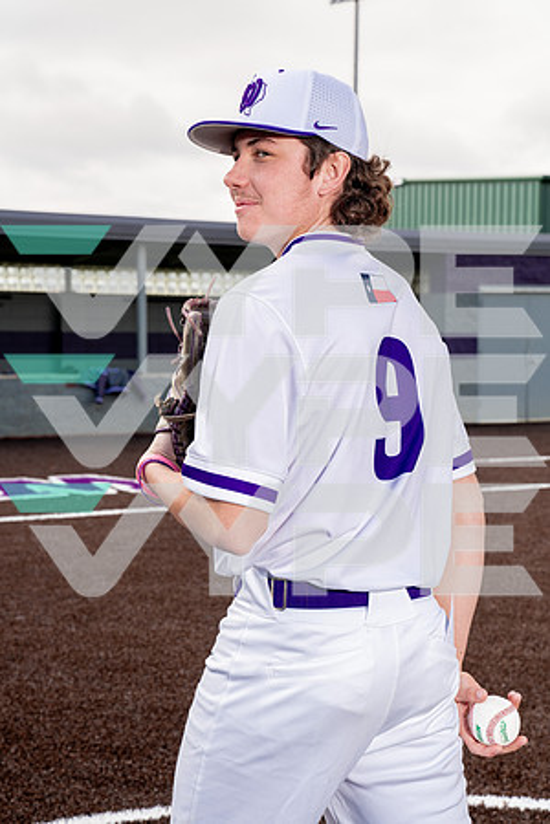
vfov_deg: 28.8
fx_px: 1604
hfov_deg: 19.5
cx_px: 275
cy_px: 412
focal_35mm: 70
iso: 100
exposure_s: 1/200
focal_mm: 70
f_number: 8
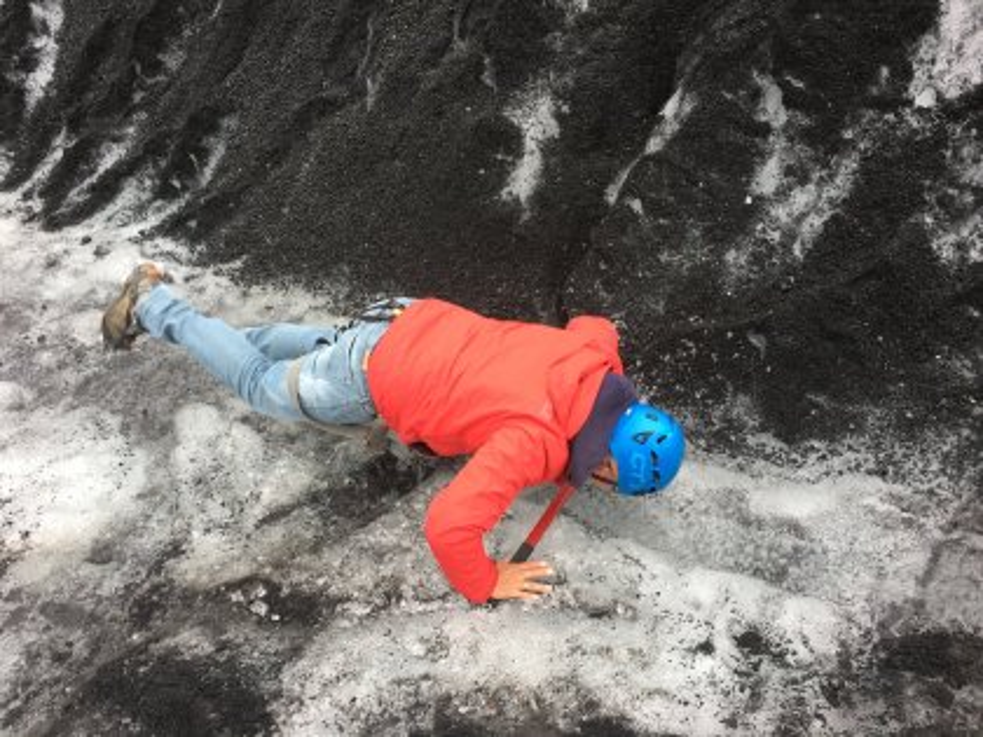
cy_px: 368
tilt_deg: -47.5
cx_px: 492
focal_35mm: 29
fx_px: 824
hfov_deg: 61.7
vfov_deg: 48.2
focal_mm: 4.15
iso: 25
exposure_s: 1/100
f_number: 2.2
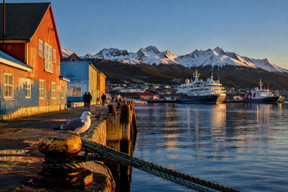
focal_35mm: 35
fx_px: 280
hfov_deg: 54.5
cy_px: 96
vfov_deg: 37.8
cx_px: 144
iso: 320
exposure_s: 1/320
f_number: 8
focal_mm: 35
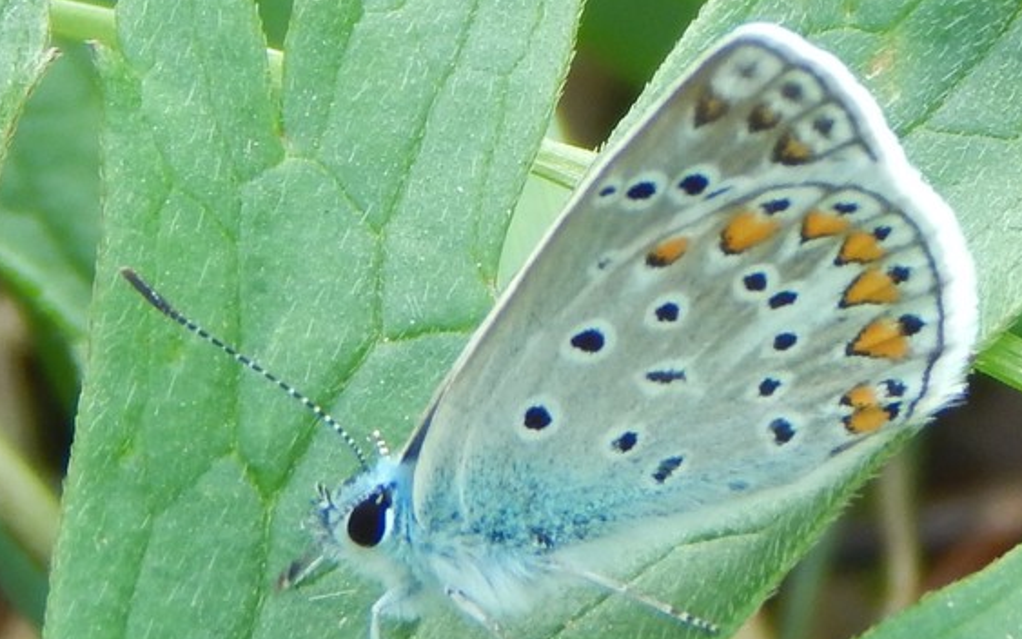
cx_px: 676
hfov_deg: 4.7
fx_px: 12479
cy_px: 310
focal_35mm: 448
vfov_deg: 2.9
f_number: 5.7
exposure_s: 1/100
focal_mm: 50.1
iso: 125
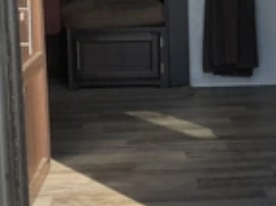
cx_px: 222
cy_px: 60
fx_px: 645
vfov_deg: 18.1
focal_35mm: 81
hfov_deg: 23.8
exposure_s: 1/781
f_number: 1.8
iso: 25
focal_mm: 3
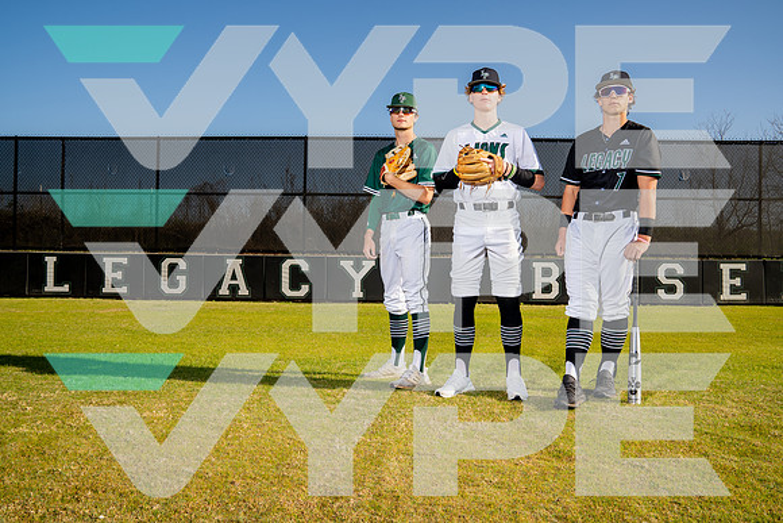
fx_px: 587
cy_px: 262
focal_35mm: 27
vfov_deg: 48.0
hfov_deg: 67.4
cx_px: 392
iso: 100
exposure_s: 1/250
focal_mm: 27
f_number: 8
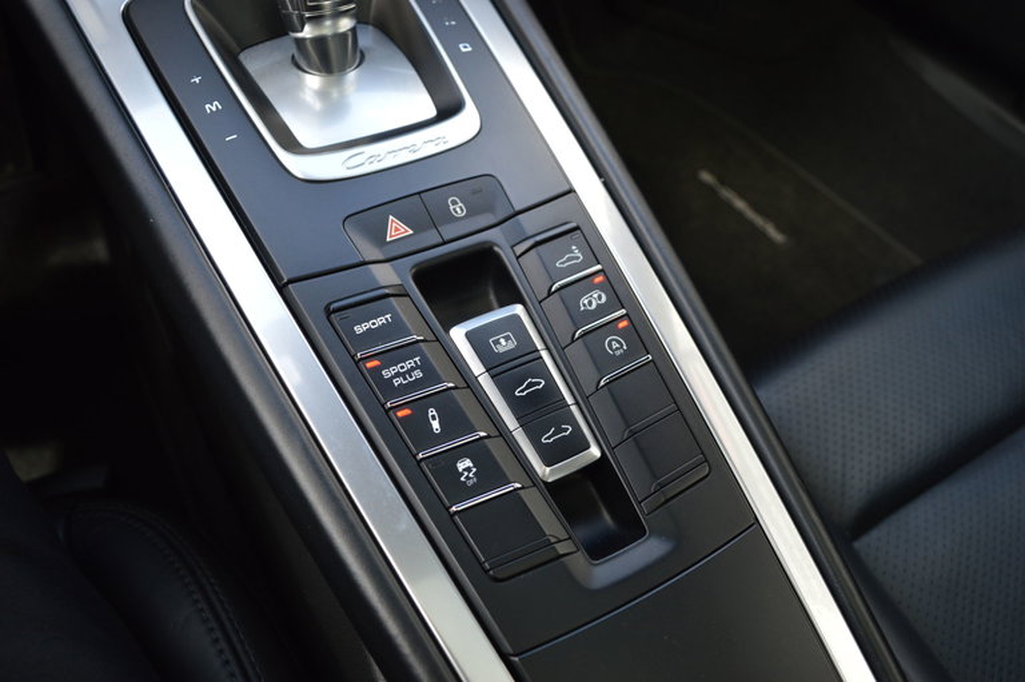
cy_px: 341
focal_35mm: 30
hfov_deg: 62.0
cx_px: 512
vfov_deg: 43.6
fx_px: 854
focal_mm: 20
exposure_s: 1/125
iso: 400
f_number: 5.6
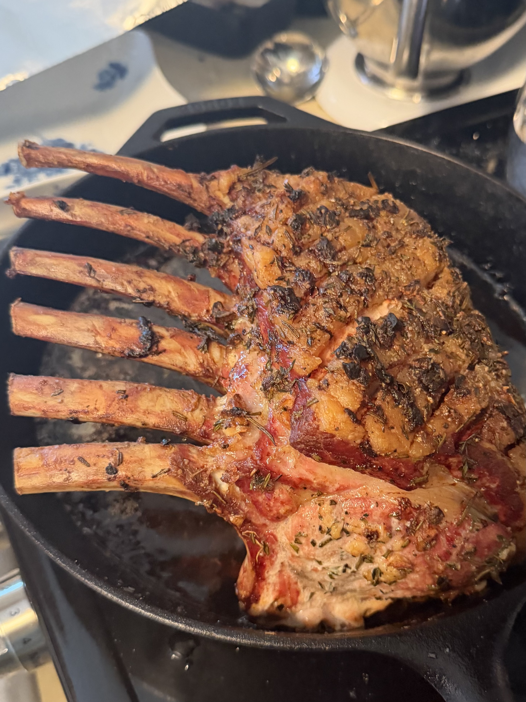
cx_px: 263
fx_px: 486
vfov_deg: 71.6
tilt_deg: -52.7
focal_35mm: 24
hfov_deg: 56.8
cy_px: 351
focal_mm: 6.76
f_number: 1.78
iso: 800
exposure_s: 1/59
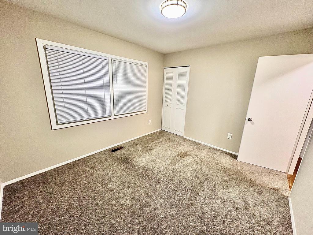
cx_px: 156
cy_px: 118
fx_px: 127
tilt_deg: -14.1
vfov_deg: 85.7
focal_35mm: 14
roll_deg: -1.9
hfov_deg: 102.1
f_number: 2.2
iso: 200
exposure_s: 1/60
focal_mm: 2.22
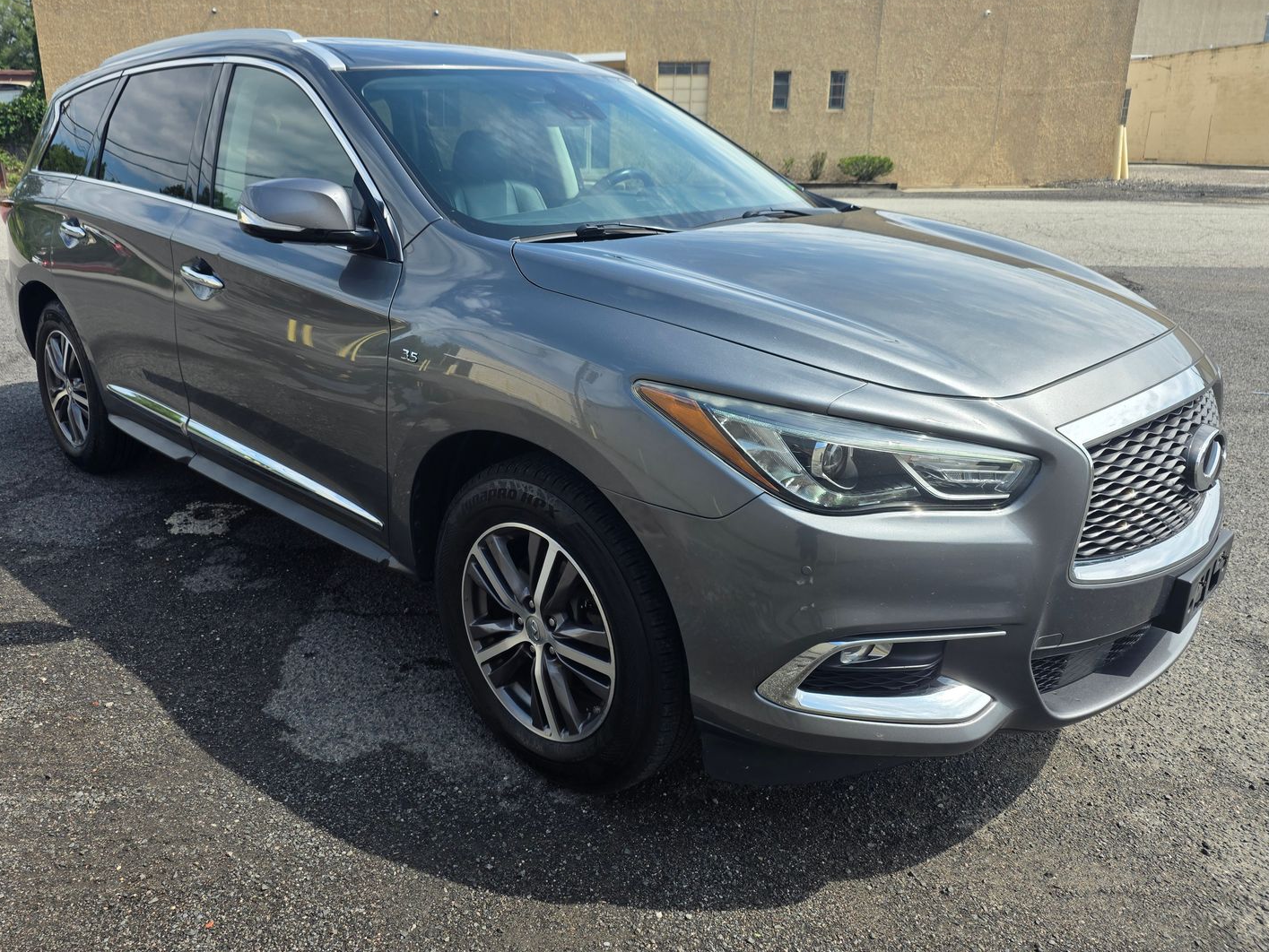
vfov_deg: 52.9
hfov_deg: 67.2
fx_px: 953
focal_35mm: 26
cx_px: 587
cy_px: 415
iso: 80
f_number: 1.7
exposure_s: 1/3390
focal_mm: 6.25
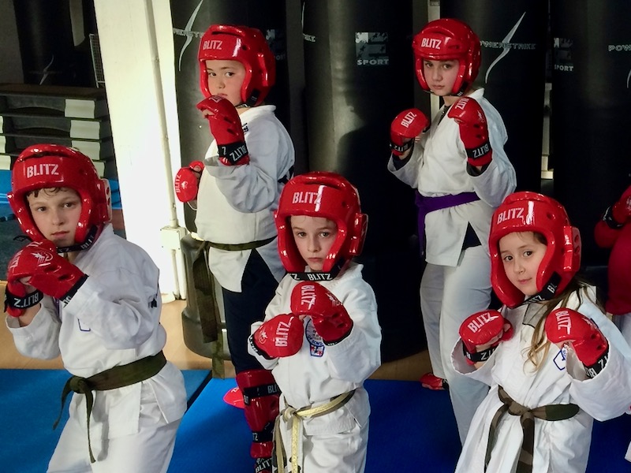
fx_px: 529
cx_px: 316
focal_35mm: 29
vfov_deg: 48.2
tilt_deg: -19.8
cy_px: 236
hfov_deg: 61.7
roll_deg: -1.3
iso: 50
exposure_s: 1/33
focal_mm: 4.15
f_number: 2.2
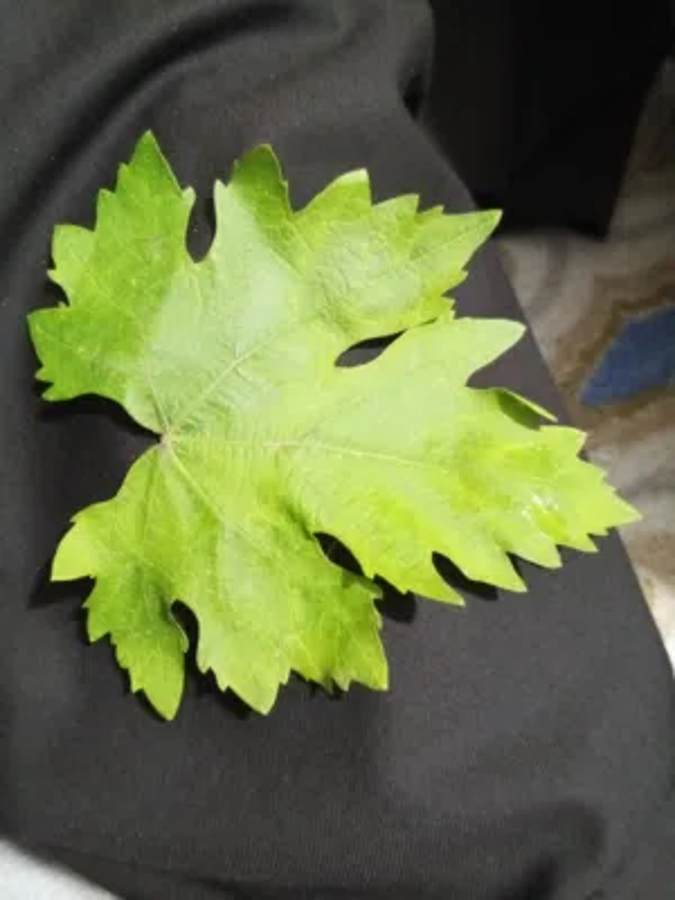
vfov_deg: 65.3
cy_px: 450
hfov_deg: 51.4
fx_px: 702
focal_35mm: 27
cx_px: 338
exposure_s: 1/20
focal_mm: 4.19
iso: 5309
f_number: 1.6
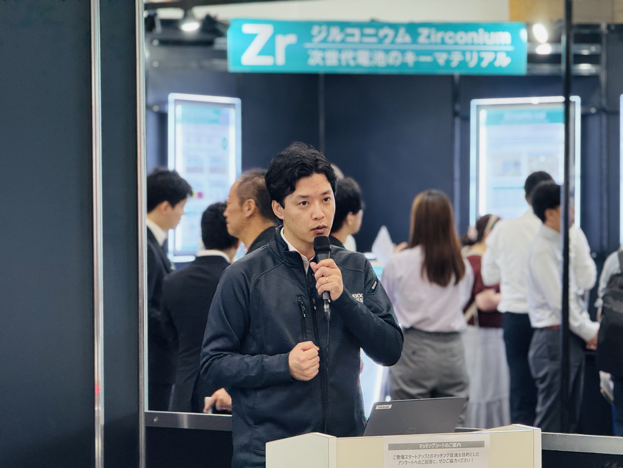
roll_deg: +0.8
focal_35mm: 120
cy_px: 234
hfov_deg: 16.4
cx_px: 312
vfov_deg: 12.3
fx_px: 2160
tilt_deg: +0.0
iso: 250
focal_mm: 15.66
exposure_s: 1/50
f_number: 2.8
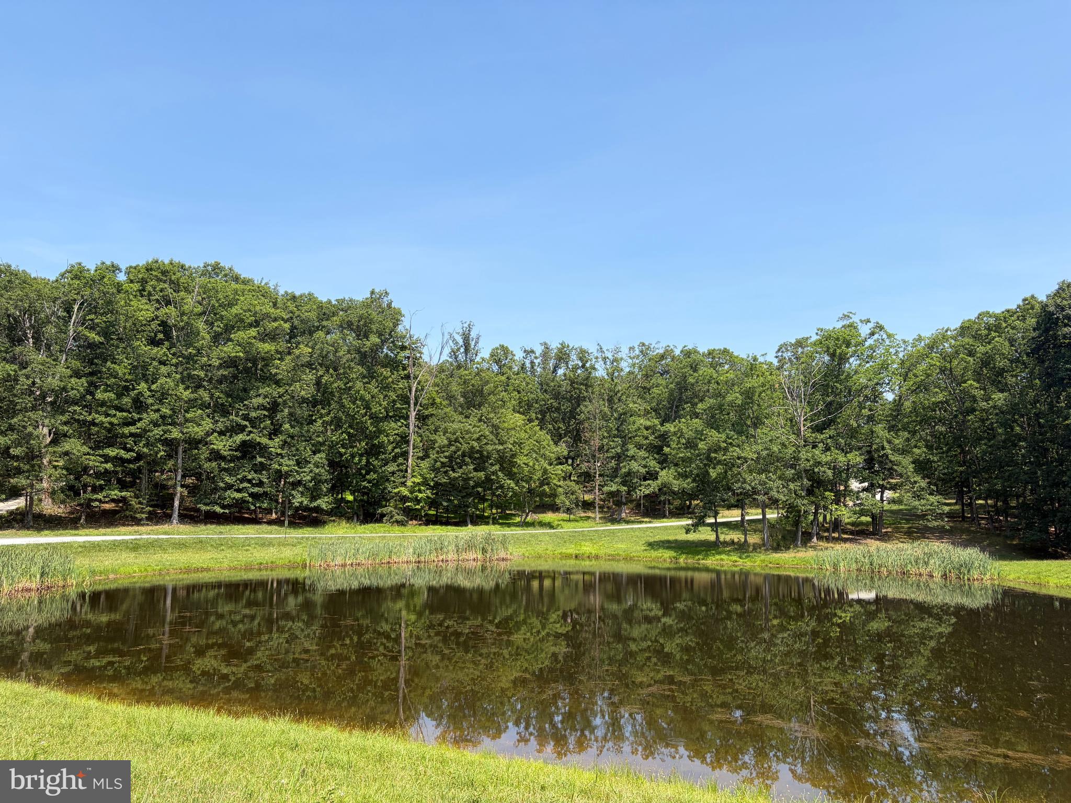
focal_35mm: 26
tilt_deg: +9.4
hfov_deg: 67.3
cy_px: 402
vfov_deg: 53.1
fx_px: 804
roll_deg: +0.1
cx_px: 536
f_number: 1.6
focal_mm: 5.96
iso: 50
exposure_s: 1/2208
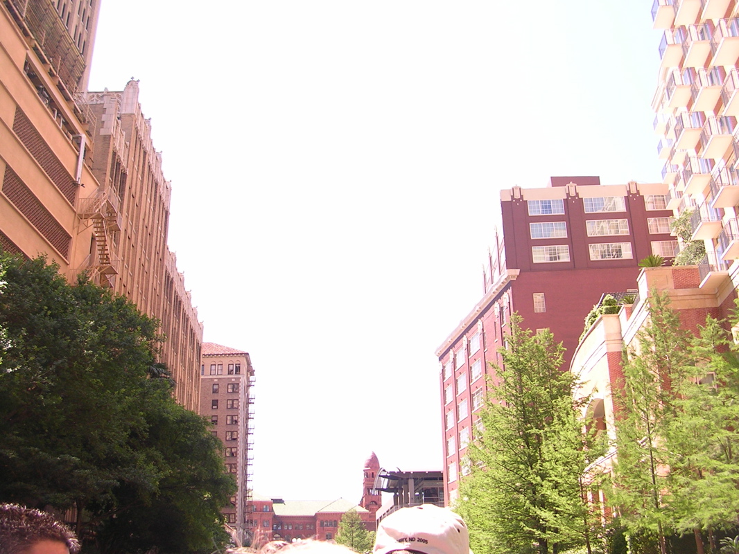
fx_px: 811
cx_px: 370
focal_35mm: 38
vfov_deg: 37.7
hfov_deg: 49.0
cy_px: 277
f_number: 2.8
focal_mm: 5.8
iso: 50
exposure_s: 1/214
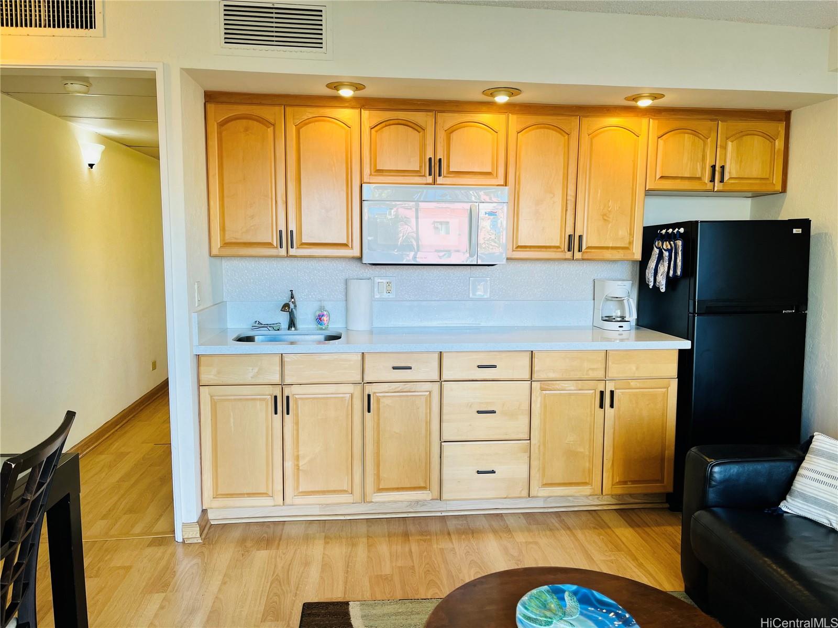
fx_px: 629
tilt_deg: -6.7
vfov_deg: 53.1
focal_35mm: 26
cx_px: 419
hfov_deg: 67.3
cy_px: 314
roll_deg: -0.7
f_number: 1.6
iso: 32
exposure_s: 1/134
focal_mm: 5.1
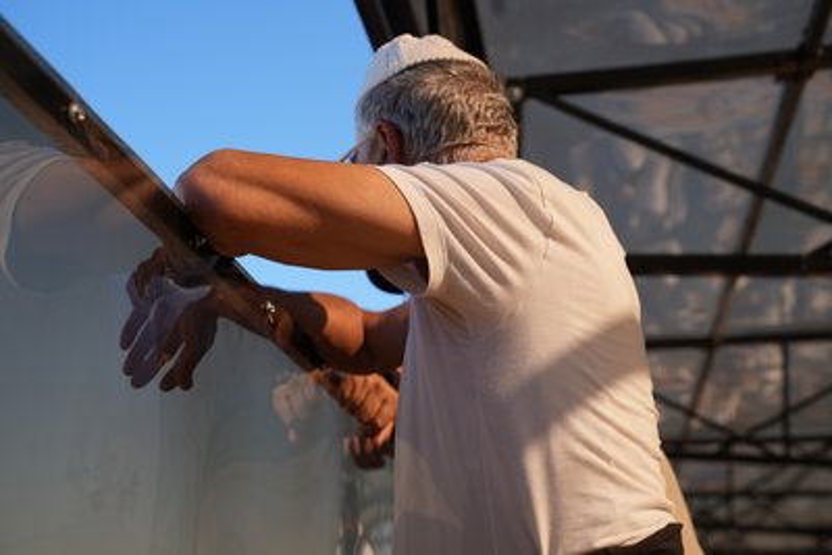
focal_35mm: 54
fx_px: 1248
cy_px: 278
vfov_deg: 25.1
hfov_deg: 36.9
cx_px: 416
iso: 80
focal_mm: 54
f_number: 4.5
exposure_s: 1/320
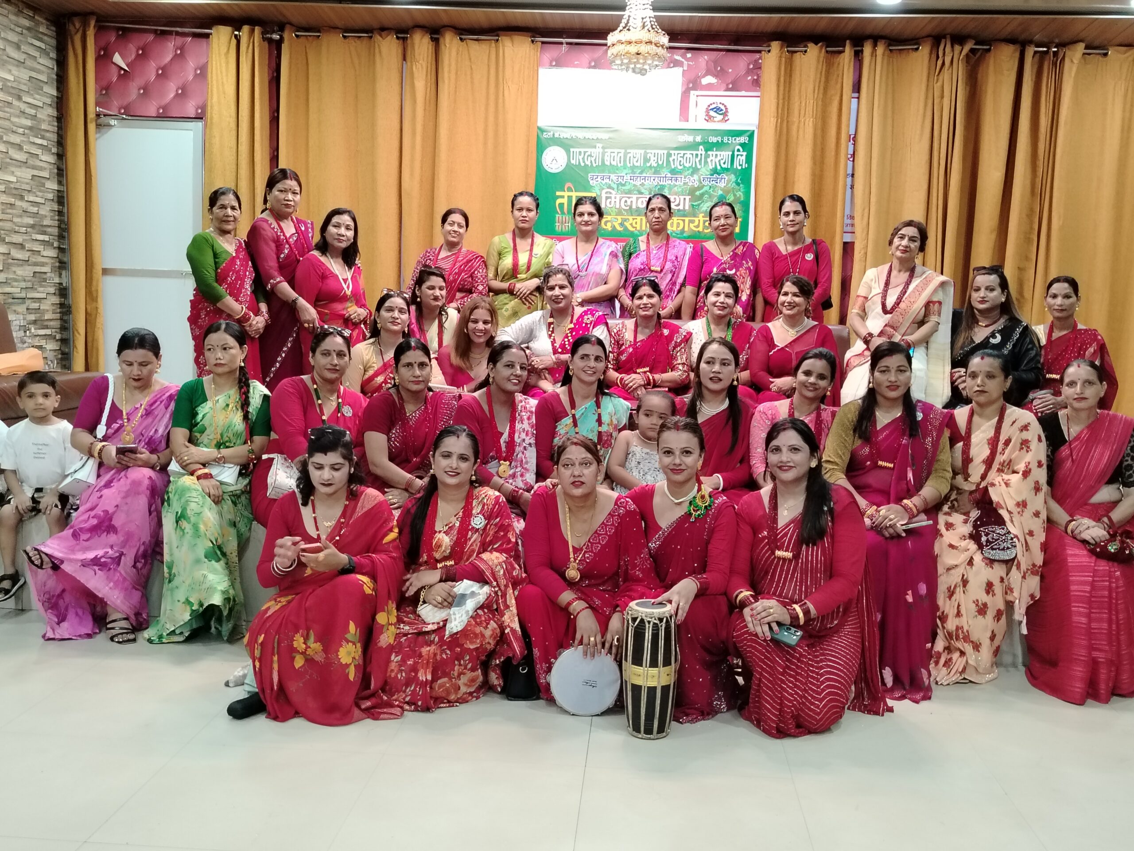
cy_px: 426
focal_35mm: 33
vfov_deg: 42.9
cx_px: 567
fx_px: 1081
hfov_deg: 55.4
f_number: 1.75
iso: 1532
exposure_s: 1/25
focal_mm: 5.25
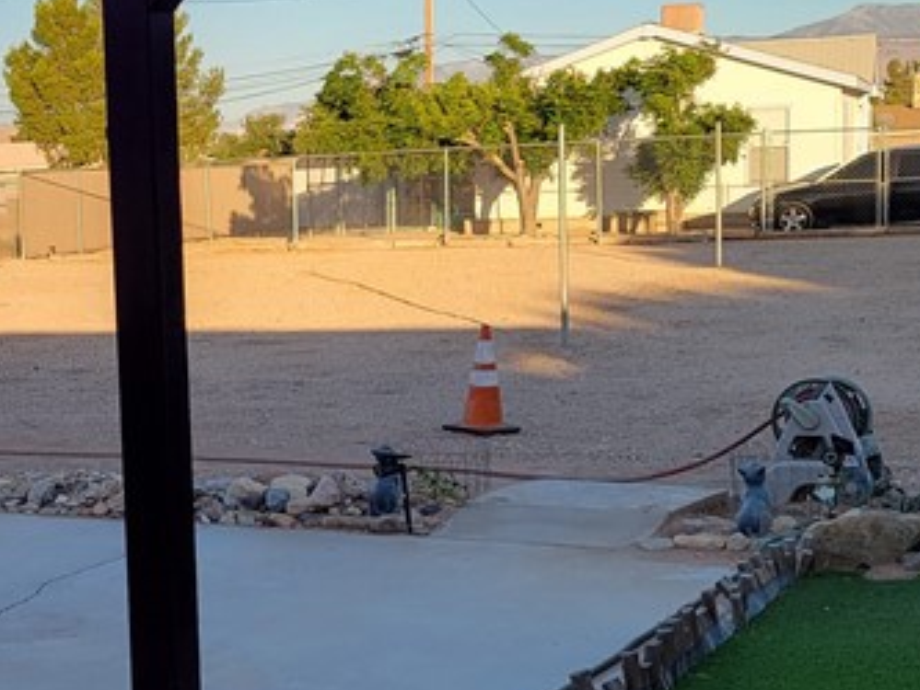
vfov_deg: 18.4
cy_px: 425
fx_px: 2127
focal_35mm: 80
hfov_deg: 23.7
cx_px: 77
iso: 40
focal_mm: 5.4
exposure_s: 1/868
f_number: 1.8
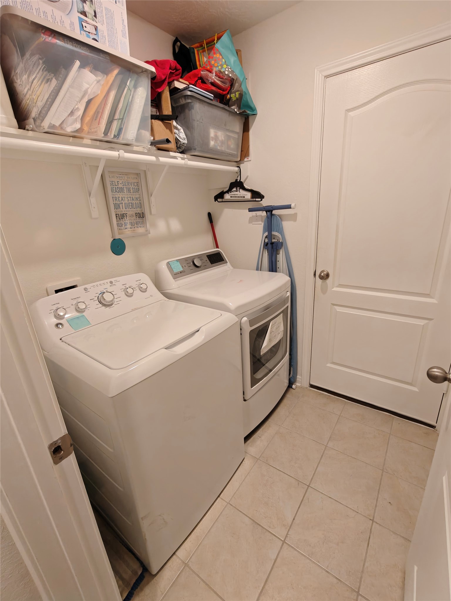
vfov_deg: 98.2
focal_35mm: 15
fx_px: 261
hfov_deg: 81.7
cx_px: 226
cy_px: 300
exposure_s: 1/120
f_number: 2
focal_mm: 2.3
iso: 1000
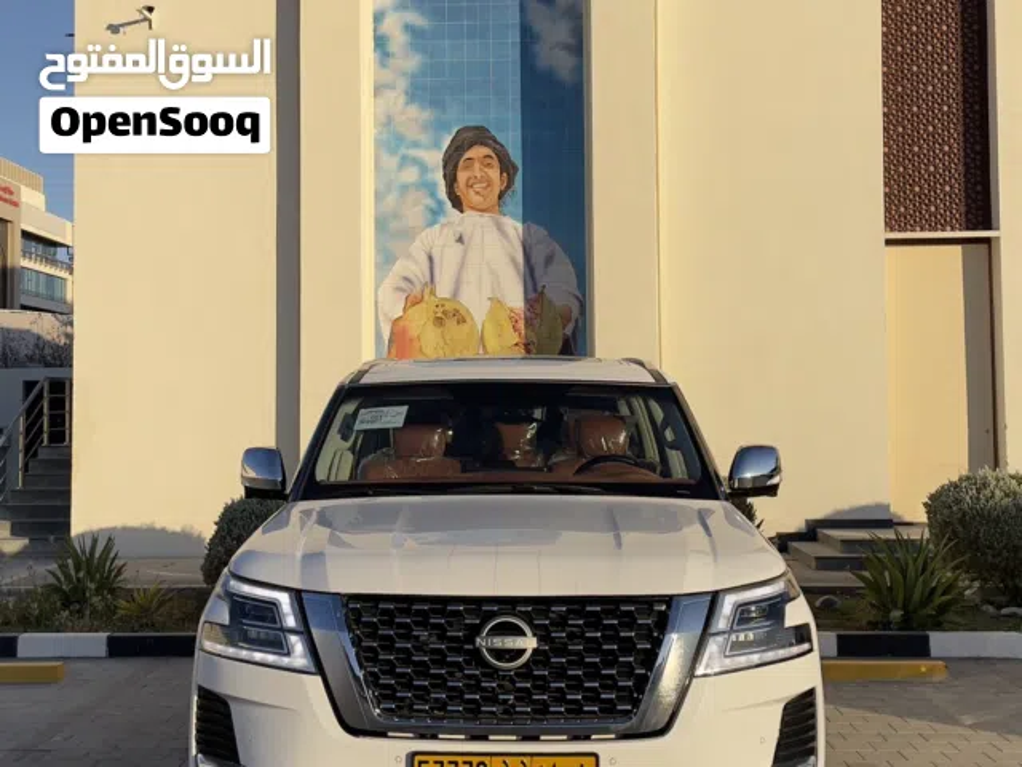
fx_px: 768
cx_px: 511
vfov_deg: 53.1
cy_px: 384
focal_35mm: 26
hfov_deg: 67.3
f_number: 1.6
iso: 32
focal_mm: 4.2
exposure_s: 1/3509
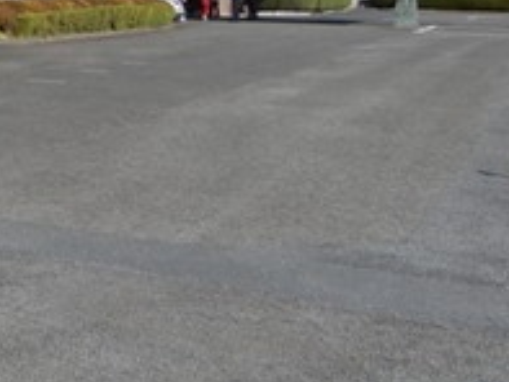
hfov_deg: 21.6
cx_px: -214
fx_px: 1148
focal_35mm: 78
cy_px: -101
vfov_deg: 17.8
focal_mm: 4.3
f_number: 3.4
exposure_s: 1/1000
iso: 80
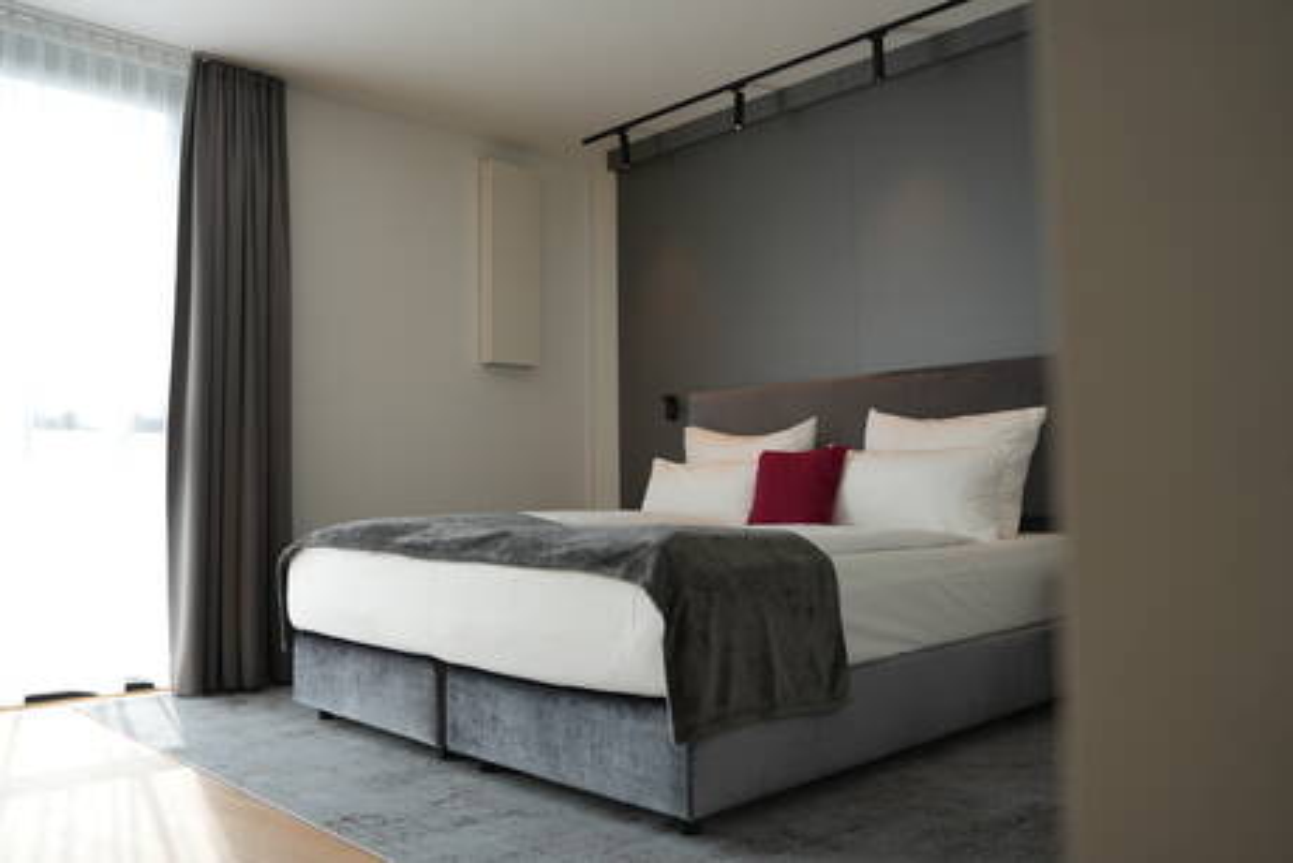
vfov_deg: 46.4
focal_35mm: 28
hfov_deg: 65.5
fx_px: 1006
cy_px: 432
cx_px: 646
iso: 160
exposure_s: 1/160
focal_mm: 28
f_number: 4
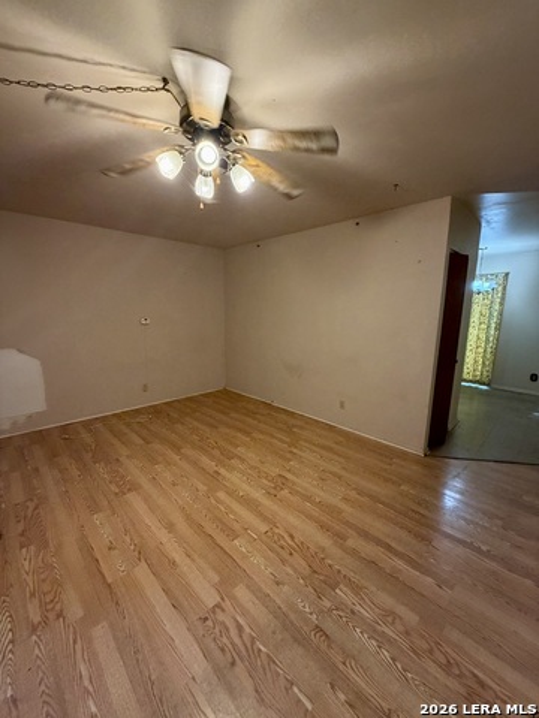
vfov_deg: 102.1
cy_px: 359
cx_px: 270
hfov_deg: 85.7
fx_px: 291
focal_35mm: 14
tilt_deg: -8.6
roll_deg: -1.3
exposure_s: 1/60
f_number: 2.2
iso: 320
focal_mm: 2.22
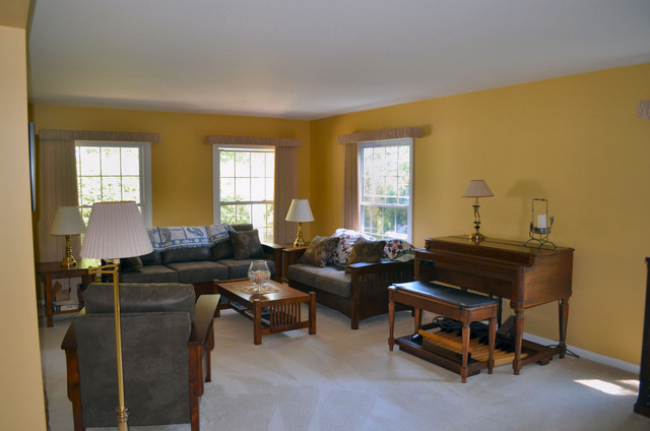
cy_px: 216
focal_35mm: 27
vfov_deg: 47.7
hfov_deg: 67.5
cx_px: 325
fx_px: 487
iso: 720
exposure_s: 1/60
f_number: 3.5
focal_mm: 18
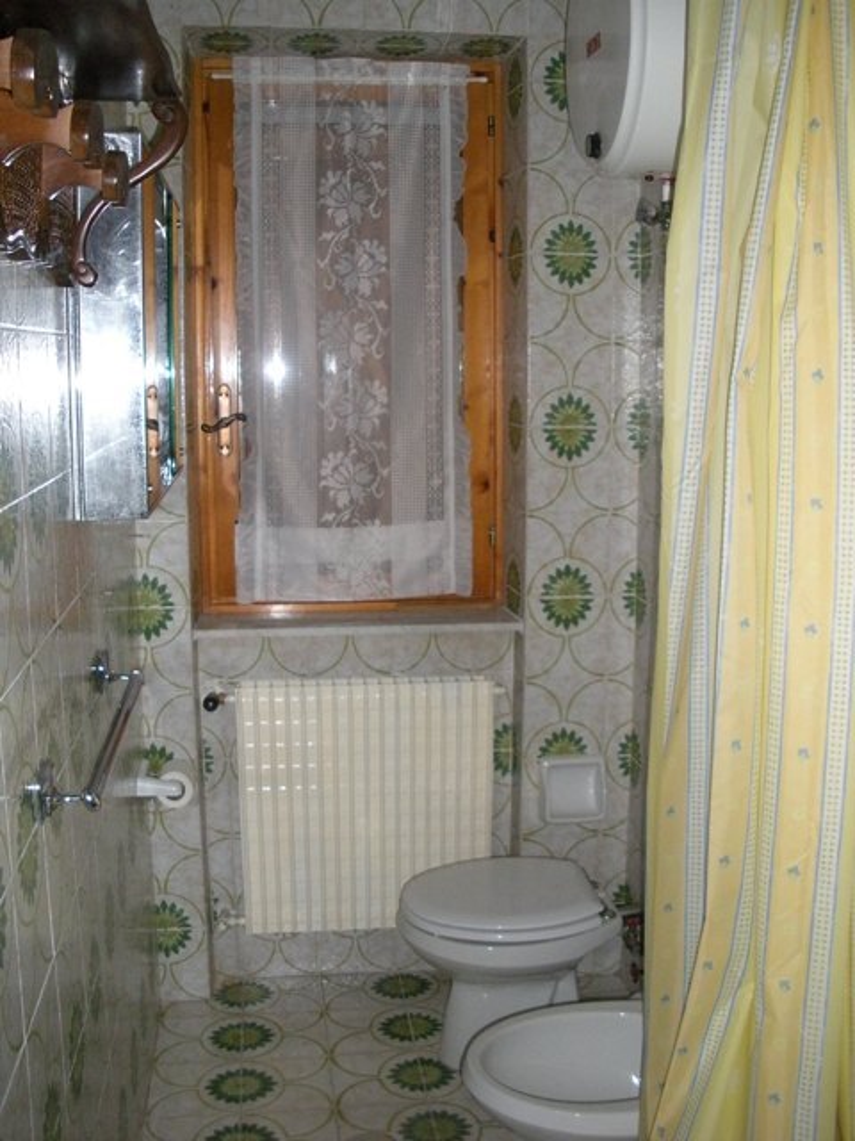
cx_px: 428
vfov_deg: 51.4
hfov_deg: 39.7
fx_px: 1186
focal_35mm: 36
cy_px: 570
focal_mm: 6.3
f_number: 3.5
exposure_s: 1/8
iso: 400
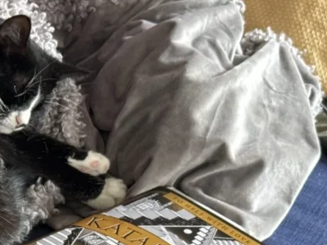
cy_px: 241
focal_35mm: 158
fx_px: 1491
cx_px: -172
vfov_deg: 9.3
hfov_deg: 11.9
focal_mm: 6.76
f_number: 1.78
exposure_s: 1/40
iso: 320
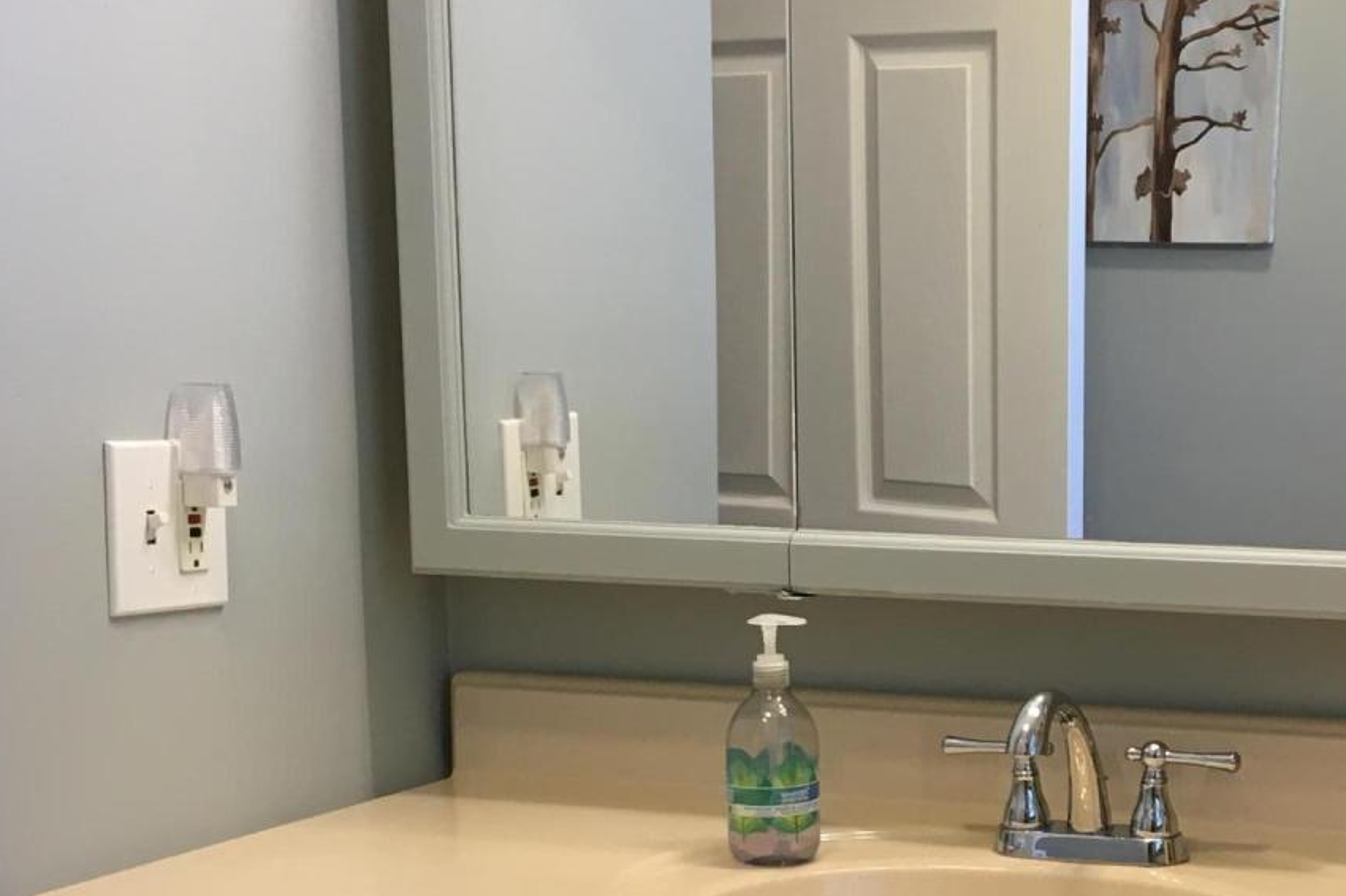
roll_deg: -1.0
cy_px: 793
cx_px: 1096
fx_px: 2653
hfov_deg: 27.8
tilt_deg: -9.4
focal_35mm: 71
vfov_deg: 18.9
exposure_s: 1/30
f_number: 2.2
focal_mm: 4.15
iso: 64
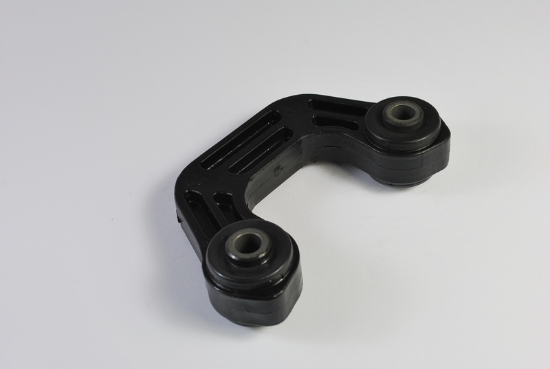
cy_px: 184
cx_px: 275
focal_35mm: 52
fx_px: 804
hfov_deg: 37.8
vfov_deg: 25.9
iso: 200
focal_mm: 35
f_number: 9
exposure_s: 1/30
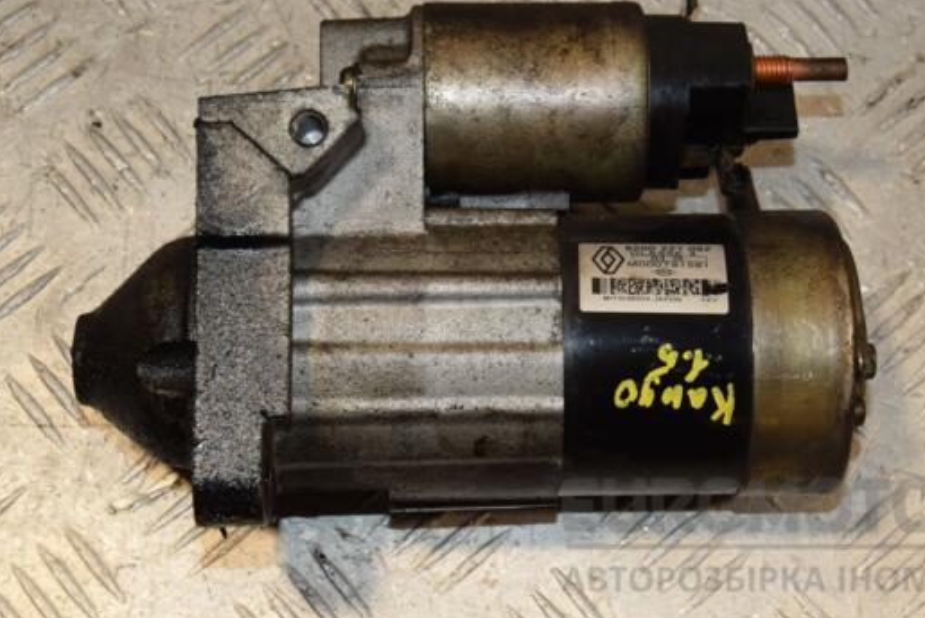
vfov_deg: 17.4
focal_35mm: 79
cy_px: 266
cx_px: 528
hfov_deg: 25.8
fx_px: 2020
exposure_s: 1/200
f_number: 8
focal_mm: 45
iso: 800
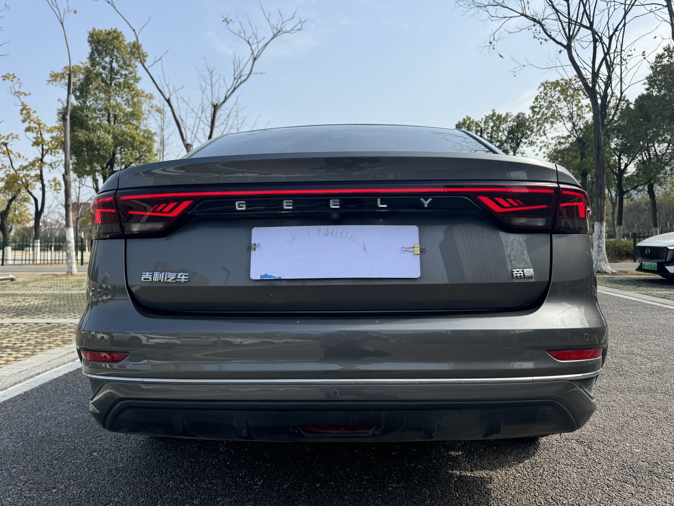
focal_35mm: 24
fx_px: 467
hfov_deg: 71.6
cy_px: 253
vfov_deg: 56.8
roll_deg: +0.0
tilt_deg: -2.2
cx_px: 337
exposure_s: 1/2959
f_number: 1.78
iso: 80
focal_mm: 6.76
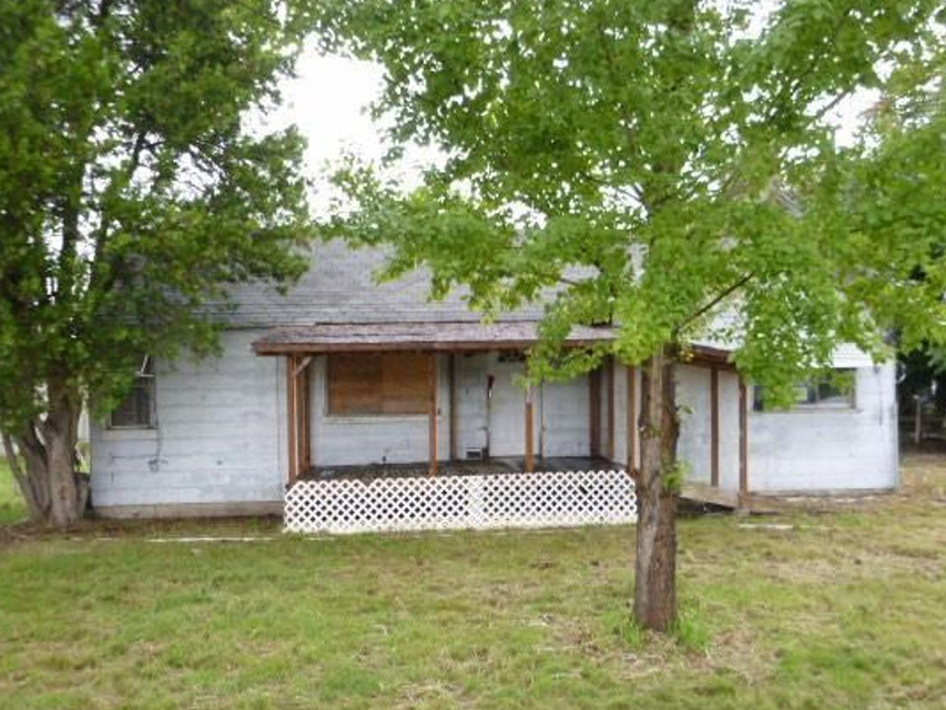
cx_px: 495
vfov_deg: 46.6
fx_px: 820
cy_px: 414
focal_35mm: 30
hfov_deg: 59.9
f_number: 3.9
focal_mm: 4.5
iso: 160
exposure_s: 1/60
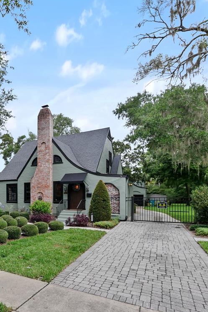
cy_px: 153
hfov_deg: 53.9
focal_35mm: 20
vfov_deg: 84.0
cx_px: 20
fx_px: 173
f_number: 4
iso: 200
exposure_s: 1/800
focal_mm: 7
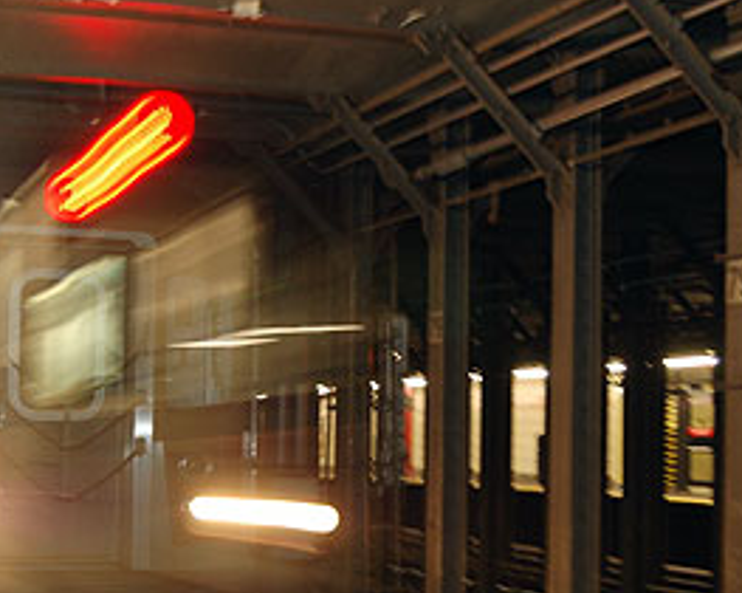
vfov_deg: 19.8
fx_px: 1690
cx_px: 333
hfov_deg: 24.8
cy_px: 383
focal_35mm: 77
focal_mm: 32
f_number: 4.5
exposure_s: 1/3
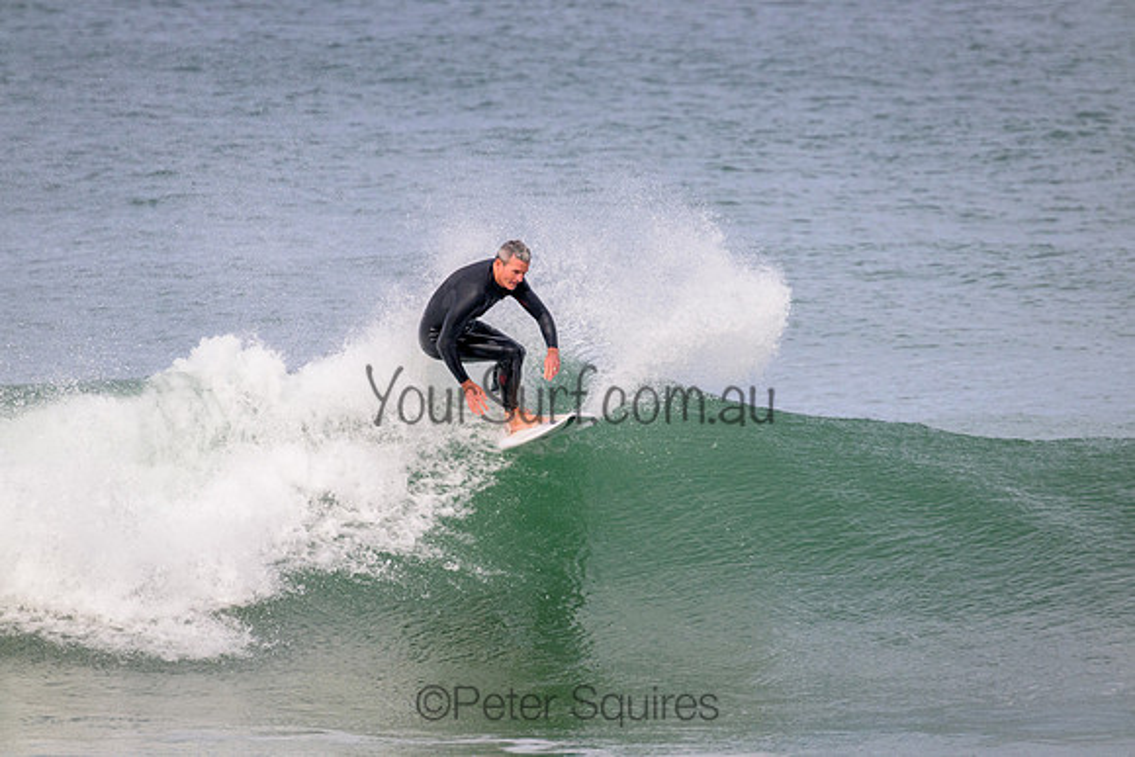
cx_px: 568
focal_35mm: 800
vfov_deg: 1.7
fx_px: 25227
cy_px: 378
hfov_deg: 2.6
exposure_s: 1/2000
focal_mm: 800
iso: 1600
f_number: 11
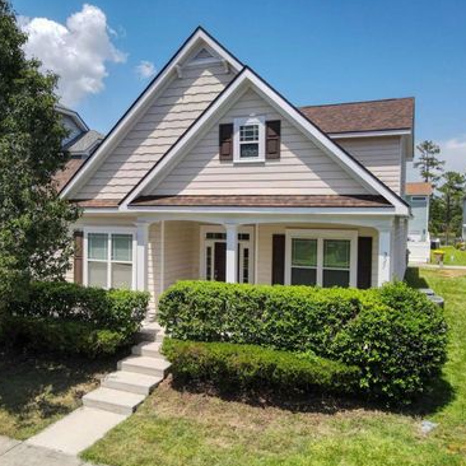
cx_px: 211
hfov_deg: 55.5
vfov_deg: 55.6
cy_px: 235
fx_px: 442
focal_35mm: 29
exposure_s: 1/640
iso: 100
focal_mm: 4.5
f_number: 2.8
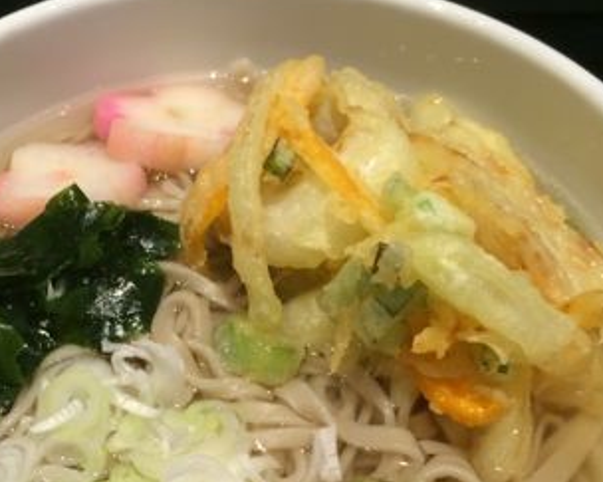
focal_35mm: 54
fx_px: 963
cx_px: 252
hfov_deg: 34.7
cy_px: 363
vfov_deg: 27.7
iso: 50
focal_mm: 4.12
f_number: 2.2
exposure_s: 1/33
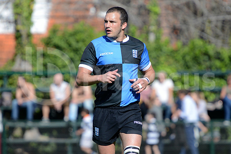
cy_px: 77
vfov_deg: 5.1
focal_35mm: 270
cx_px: 116
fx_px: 1733
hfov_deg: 7.6
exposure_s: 1/2000
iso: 320
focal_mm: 270
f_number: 4
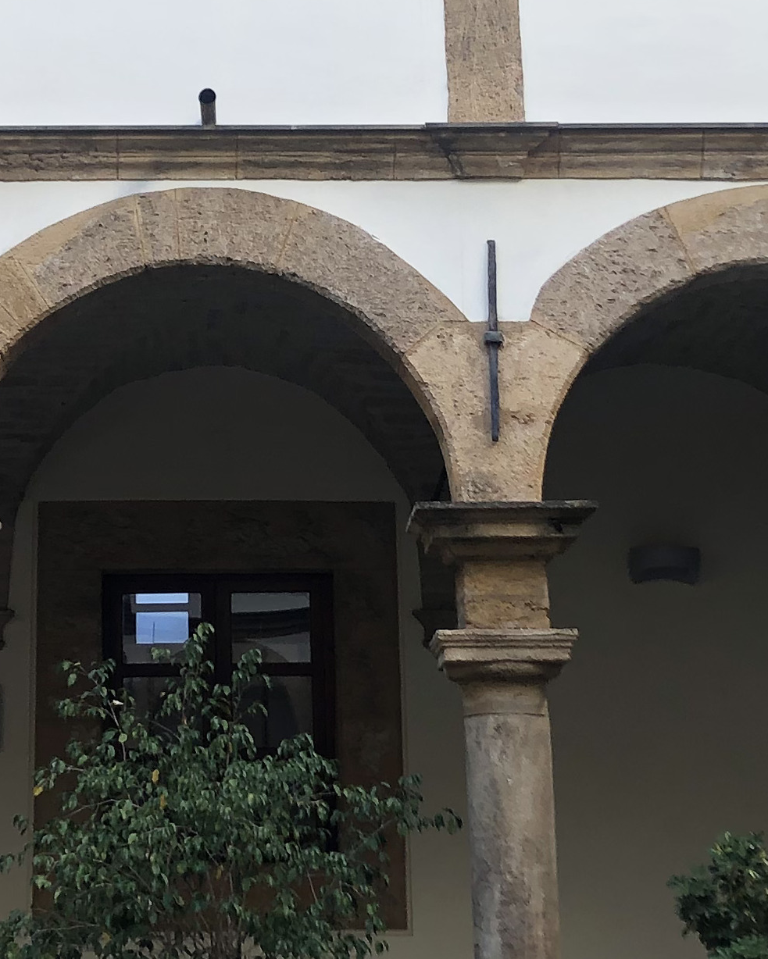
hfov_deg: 17.2
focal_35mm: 89
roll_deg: +1.1
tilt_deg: +15.0
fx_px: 2528
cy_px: 206
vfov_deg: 21.3
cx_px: 186
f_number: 1.8
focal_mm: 4
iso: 25
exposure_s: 1/120
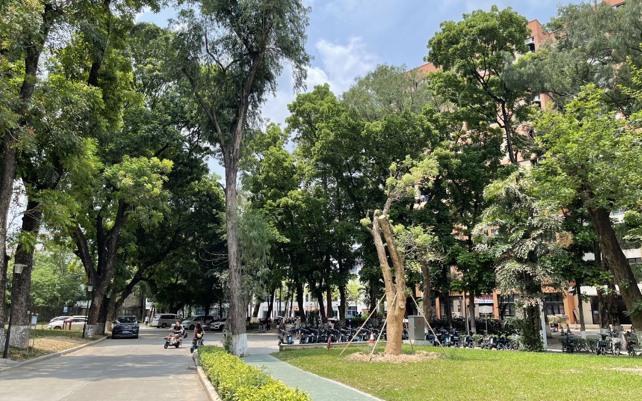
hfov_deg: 66.5
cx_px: 317
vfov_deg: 44.5
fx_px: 490
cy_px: 192
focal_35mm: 28
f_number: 1.6
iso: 32
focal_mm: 5.1
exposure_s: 1/1370
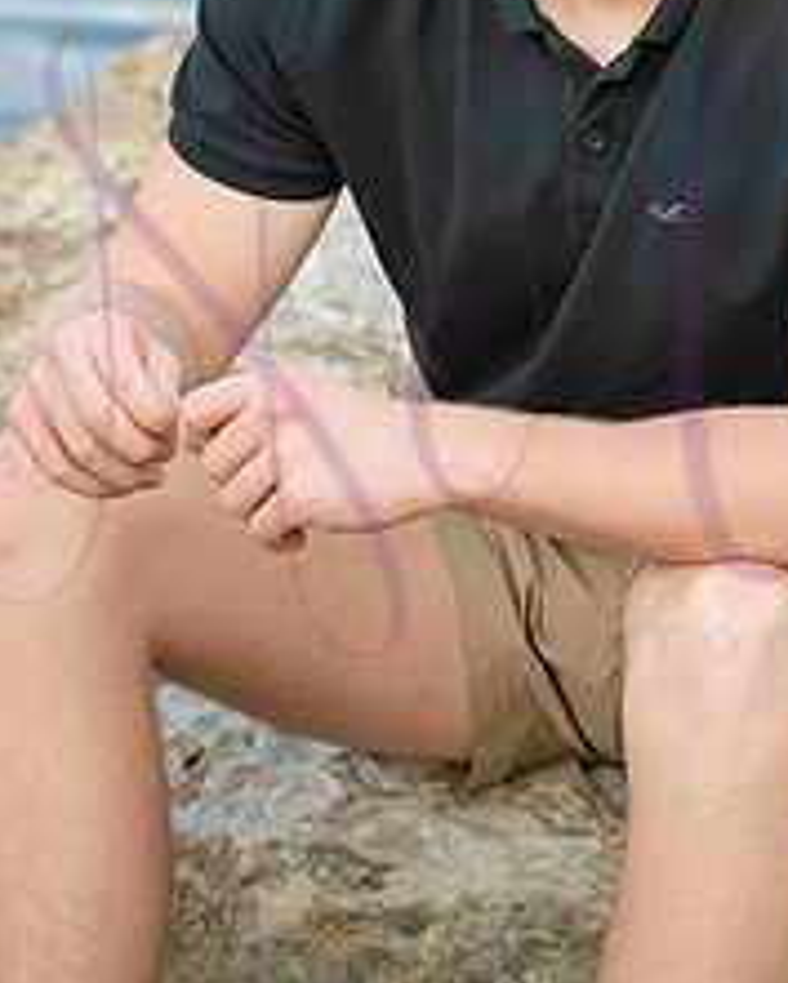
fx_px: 5127
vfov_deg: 10.9
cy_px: 76
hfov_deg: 8.8
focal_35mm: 176
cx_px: 588
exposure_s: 1/640
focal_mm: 92
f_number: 6.3
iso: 800
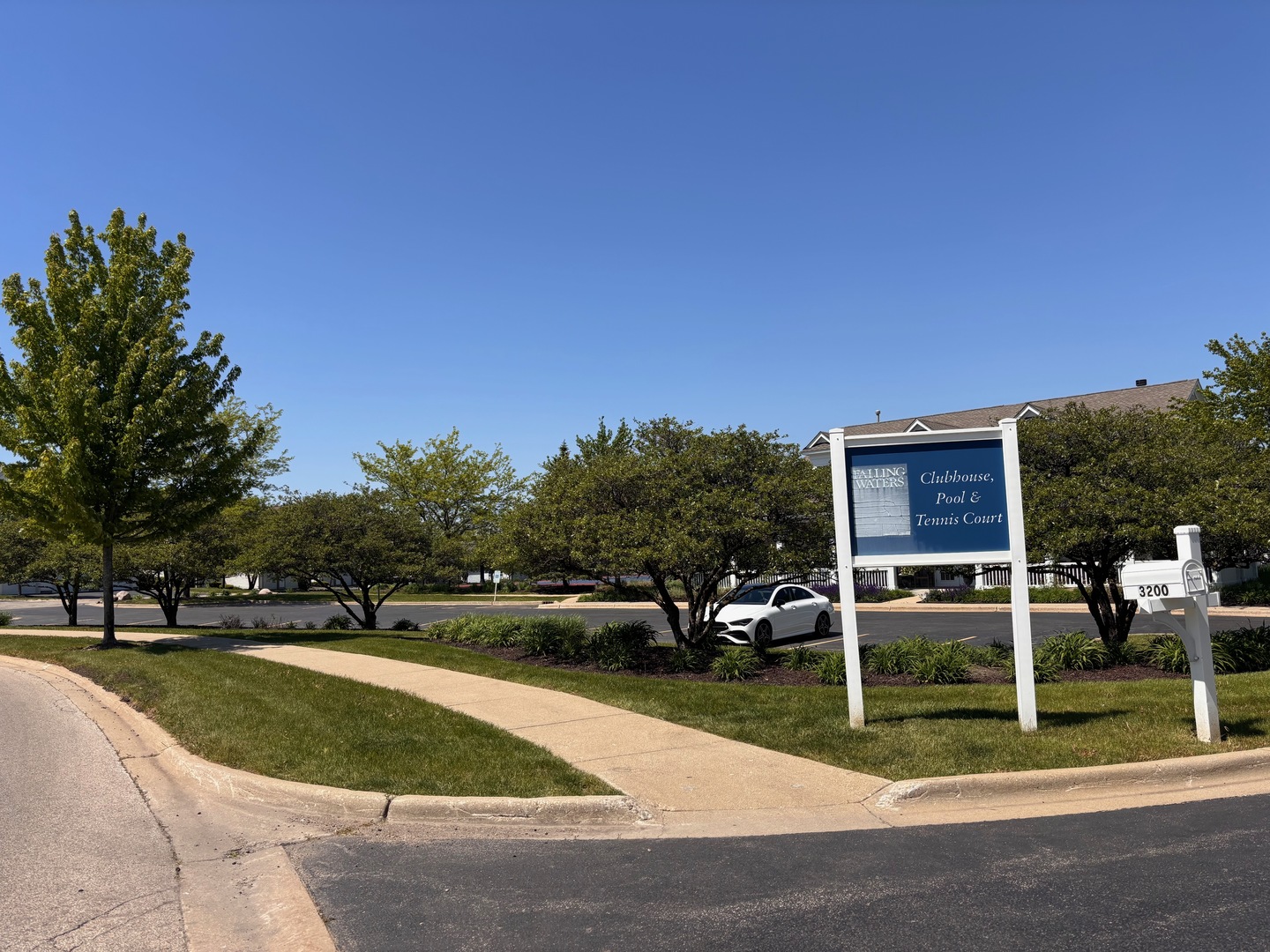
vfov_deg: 53.1
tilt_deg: +5.8
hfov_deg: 67.3
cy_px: 476
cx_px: 635
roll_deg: +1.2
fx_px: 954
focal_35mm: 26
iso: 50
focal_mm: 5.96
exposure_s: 1/3788
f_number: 1.6
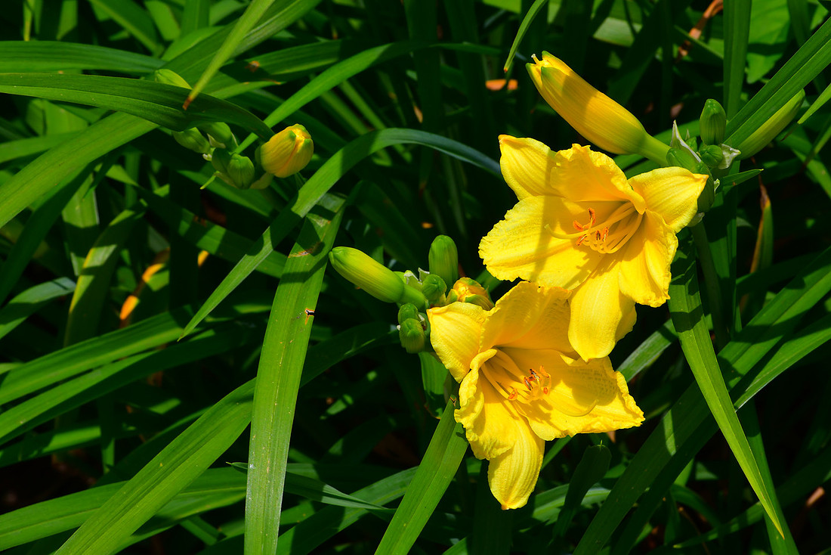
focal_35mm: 174
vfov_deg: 7.9
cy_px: 278
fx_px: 4017
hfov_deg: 11.8
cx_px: 416
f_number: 16
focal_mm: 116
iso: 200
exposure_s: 1/200
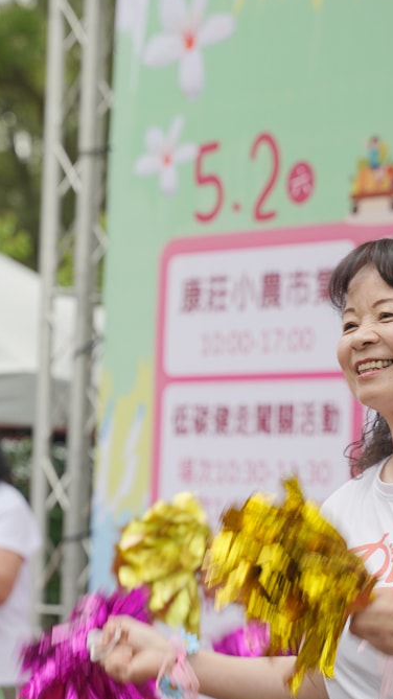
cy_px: 339
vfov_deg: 15.2
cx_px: 55
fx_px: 2614
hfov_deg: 8.6
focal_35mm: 141
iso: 125
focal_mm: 75
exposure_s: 1/160
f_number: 4
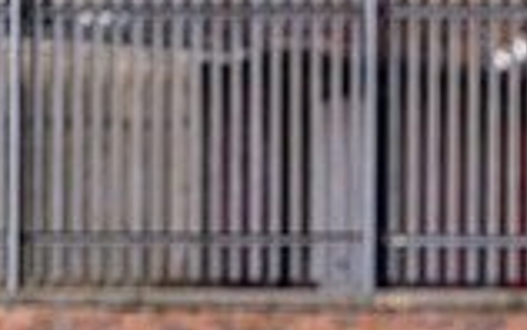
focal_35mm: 624
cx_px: 1002
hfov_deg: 3.3
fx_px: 8969
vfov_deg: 2.1
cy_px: 466
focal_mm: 140
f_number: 3.5
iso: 500
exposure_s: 1/2000
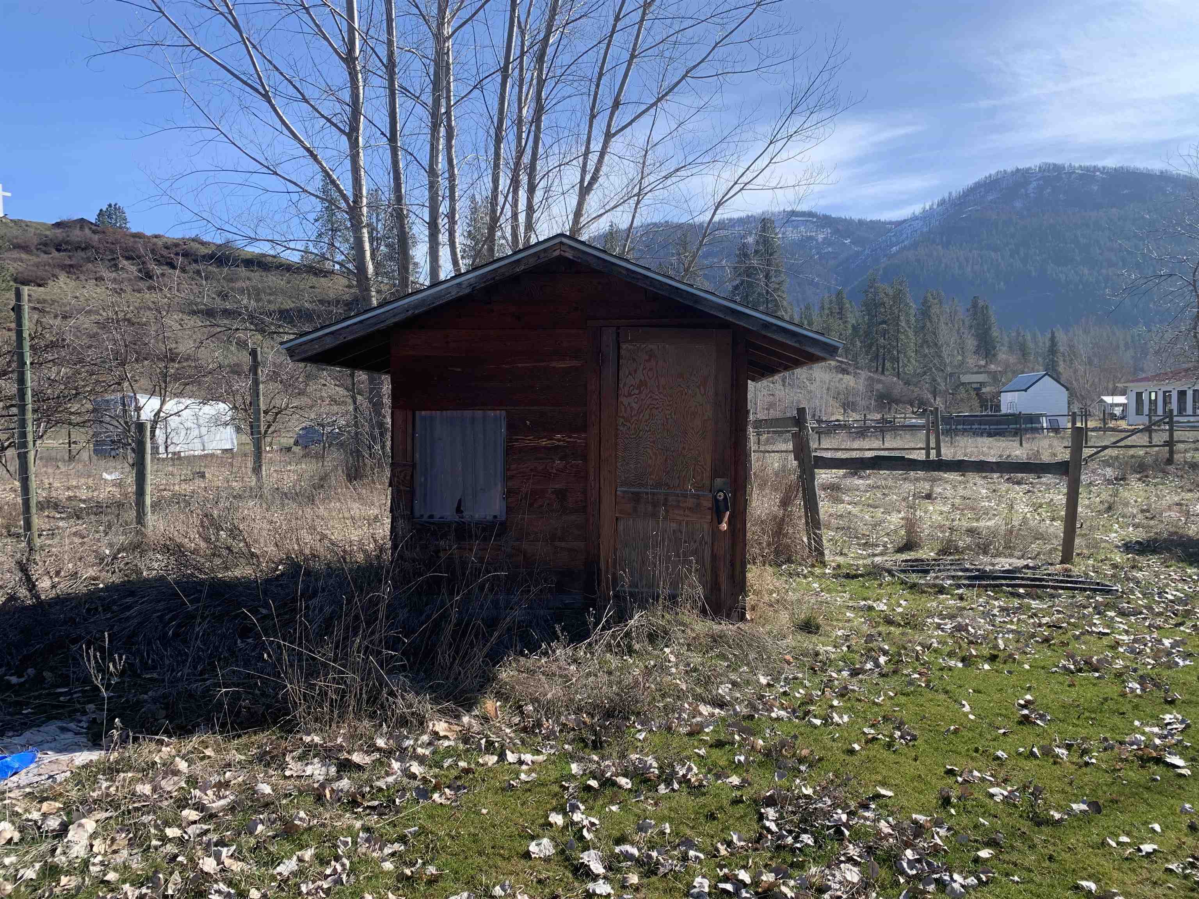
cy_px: 450
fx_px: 901
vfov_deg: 53.1
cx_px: 600
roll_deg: +1.2
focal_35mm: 26
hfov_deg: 67.3
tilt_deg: -3.9
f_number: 1.8
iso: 25
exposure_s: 1/1368
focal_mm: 4.25
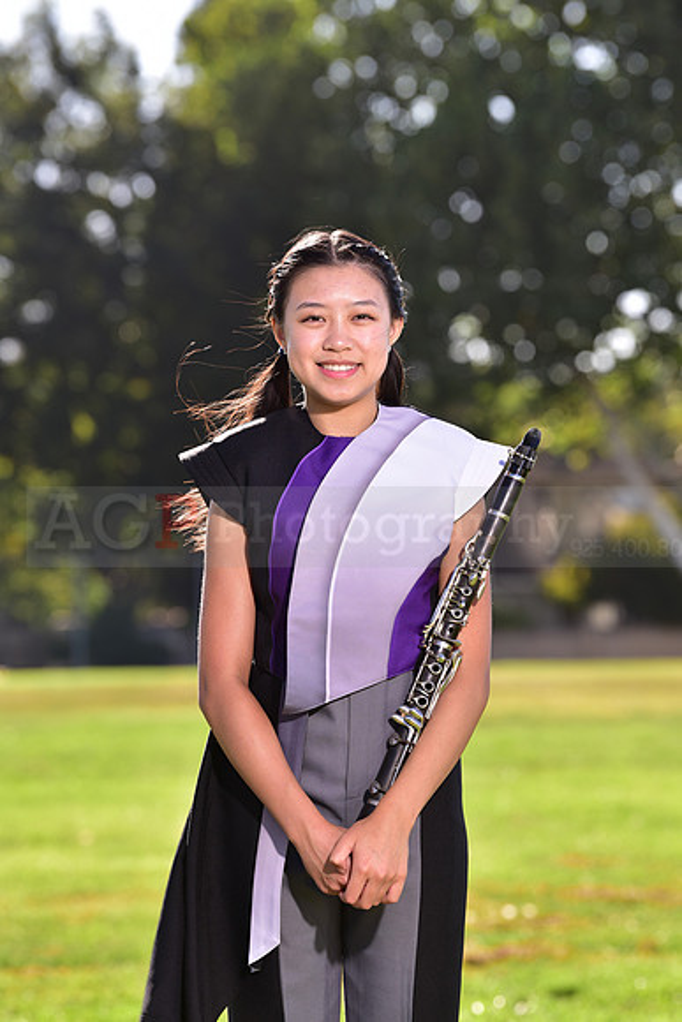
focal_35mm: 180
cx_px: 341
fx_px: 5112
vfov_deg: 11.4
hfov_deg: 7.6
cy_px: 511
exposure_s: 1/200
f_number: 5.6
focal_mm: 180
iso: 100
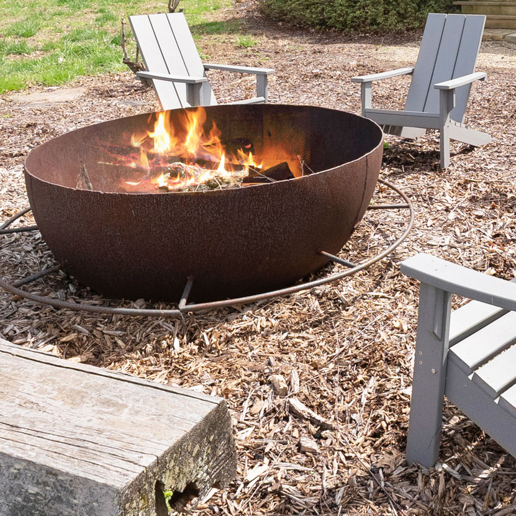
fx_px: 742
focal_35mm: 44
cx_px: 432
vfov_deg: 31.8
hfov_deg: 36.7
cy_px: -106
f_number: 7.1
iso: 800
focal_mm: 14
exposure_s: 1/640
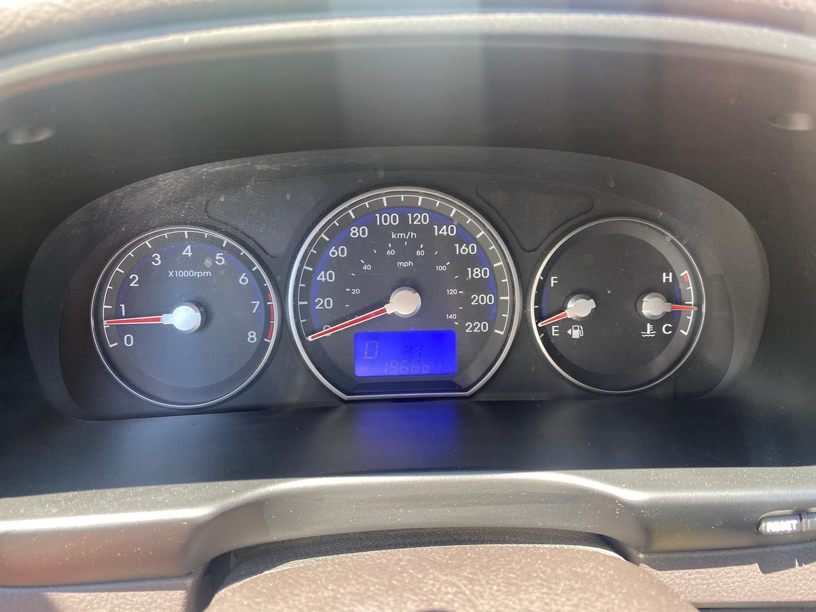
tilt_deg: -24.6
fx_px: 613
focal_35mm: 26
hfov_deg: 67.3
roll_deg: -0.5
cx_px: 408
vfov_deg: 53.1
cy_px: 306
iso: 125
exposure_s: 1/103
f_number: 1.8
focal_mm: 4.25
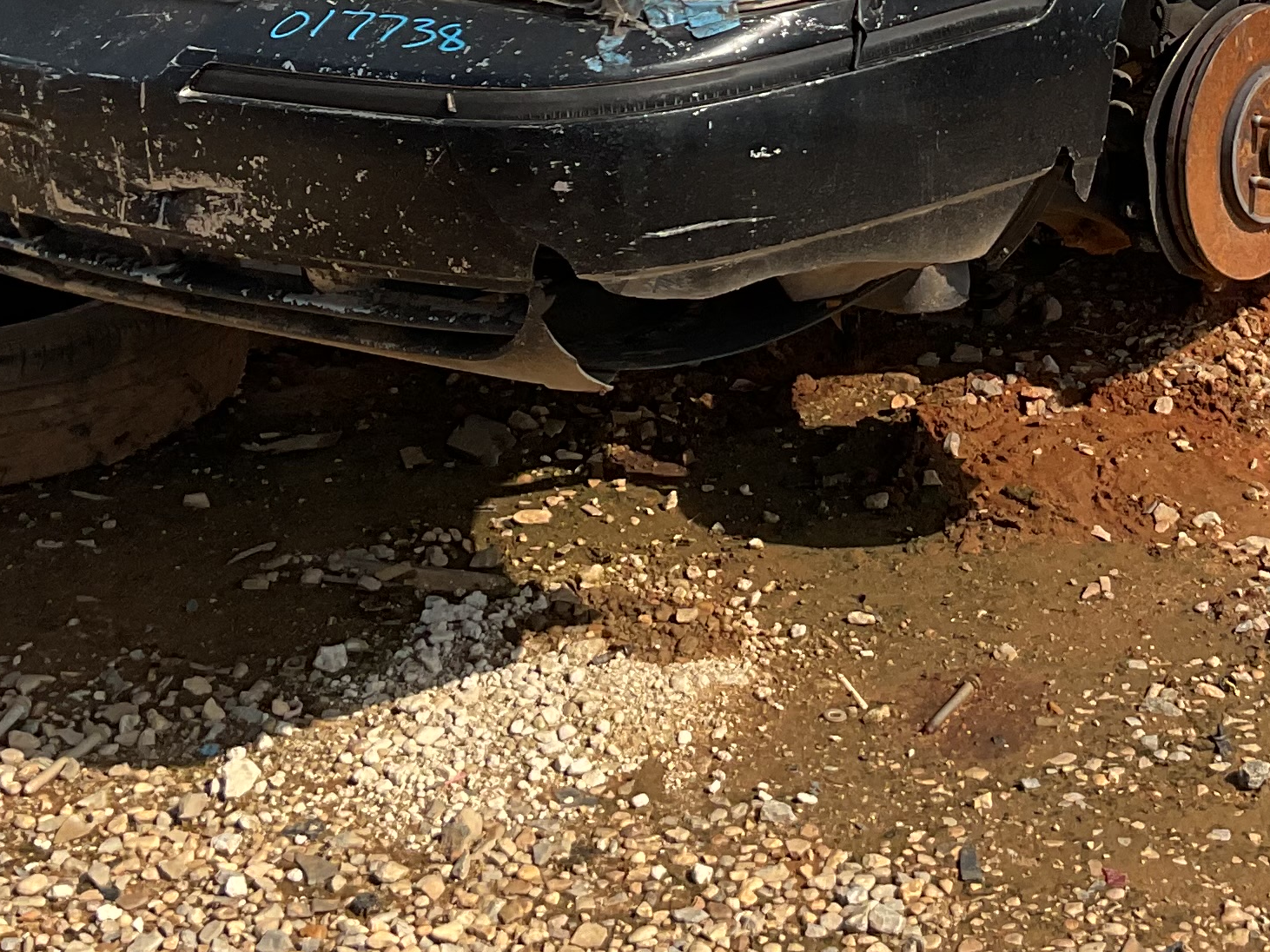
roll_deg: -2.7
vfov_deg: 17.7
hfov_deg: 23.9
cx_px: 1088
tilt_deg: -8.8
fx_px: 2935
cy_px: -146
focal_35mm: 80
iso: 16
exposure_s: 1/2227
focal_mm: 3
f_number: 1.8
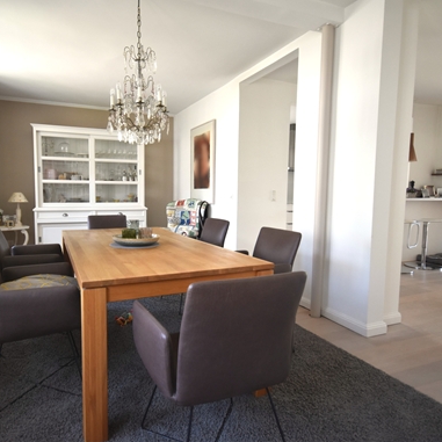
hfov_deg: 69.0
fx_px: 318
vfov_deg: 69.6
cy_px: 219
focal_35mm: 22
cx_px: 177
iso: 800
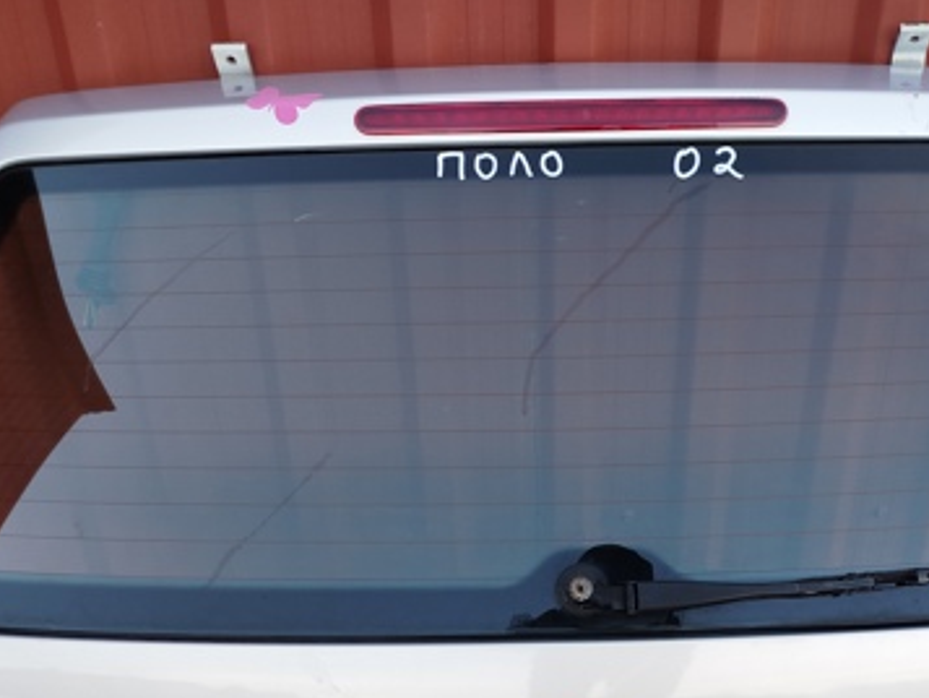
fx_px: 1154
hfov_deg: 43.3
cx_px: 604
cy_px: 599
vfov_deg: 32.3
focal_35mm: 43
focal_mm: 5.31
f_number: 1.7
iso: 64
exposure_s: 1/50
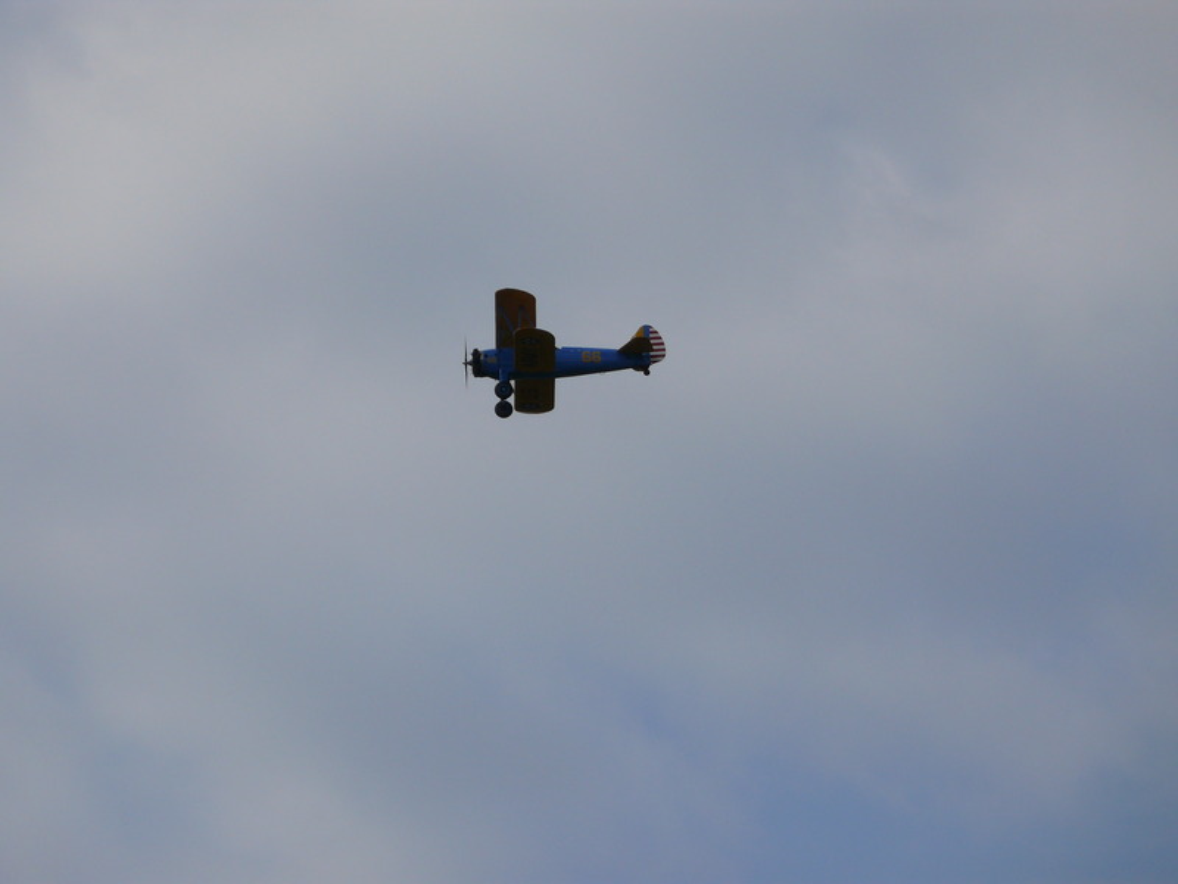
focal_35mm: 420
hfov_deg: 4.7
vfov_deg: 3.5
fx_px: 14293
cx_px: 589
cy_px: 442
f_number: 6.3
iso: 100
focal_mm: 88.8
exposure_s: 1/1000
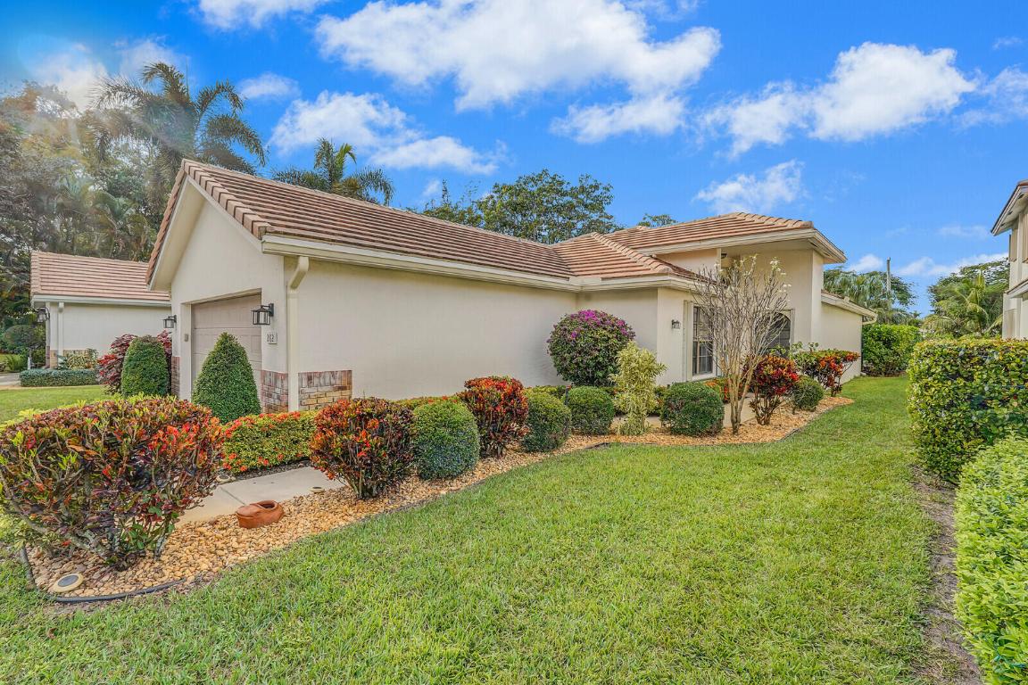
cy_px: 342
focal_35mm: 16
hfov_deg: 96.7
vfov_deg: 73.7
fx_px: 457
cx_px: 514
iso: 320
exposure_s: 1/160
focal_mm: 16
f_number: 11
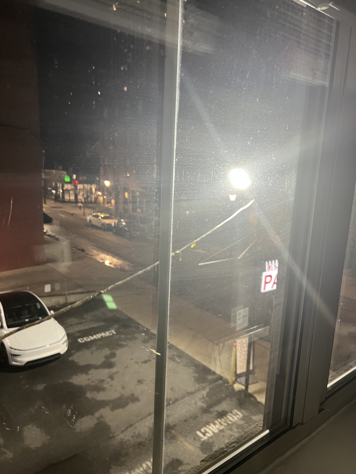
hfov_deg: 53.1
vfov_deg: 67.3
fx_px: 357
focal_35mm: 26
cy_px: 237
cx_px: 178
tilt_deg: -11.6
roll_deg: -2.7
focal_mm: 5.7
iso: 200
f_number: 1.5
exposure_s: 1/60
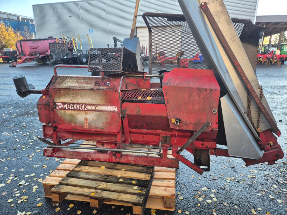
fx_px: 191
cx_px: 144
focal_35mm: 23
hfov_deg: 73.9
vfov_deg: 58.9
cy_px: 108
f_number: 1.8
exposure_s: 1/180
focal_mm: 5.4
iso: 50
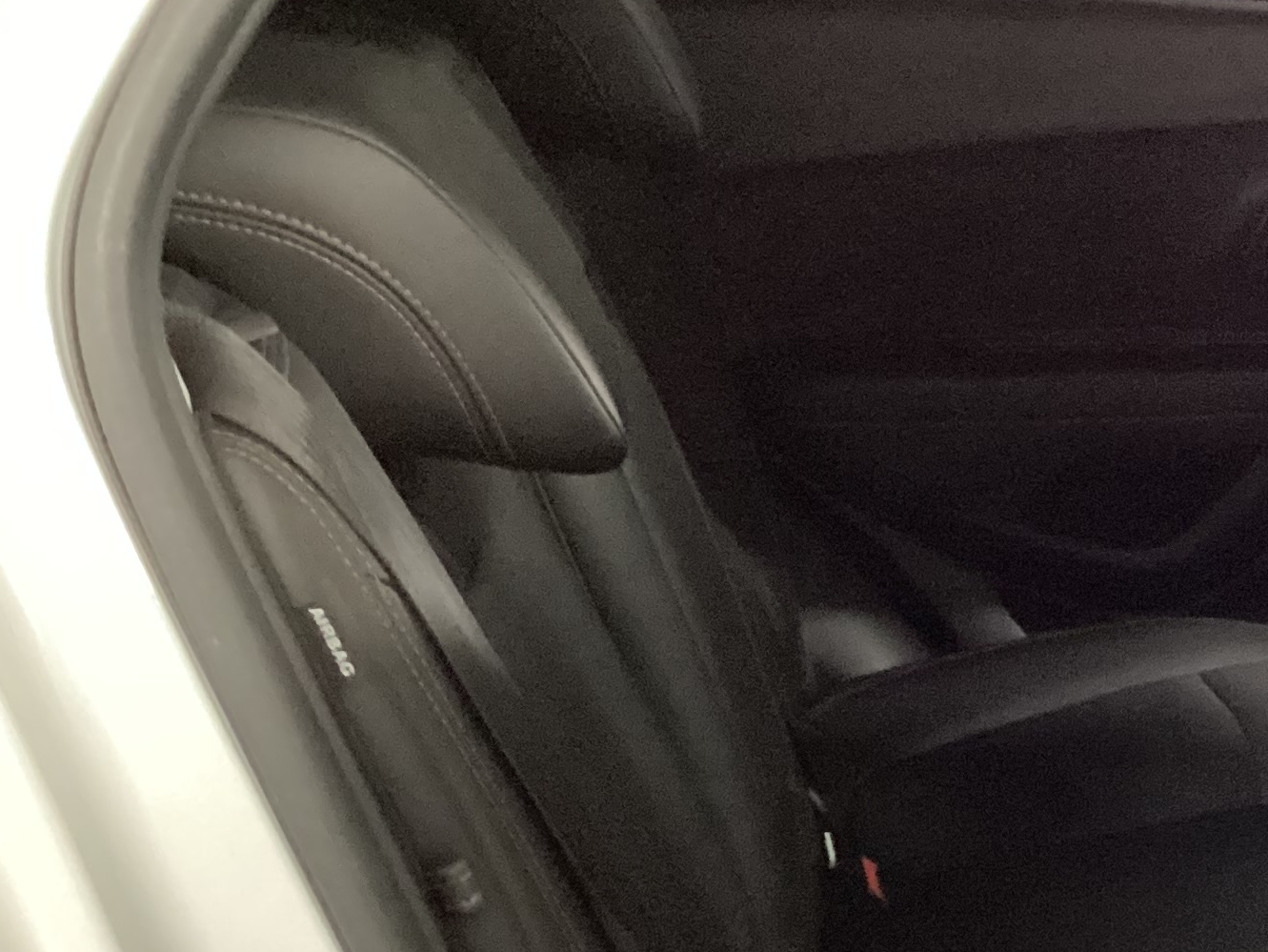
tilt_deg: -23.2
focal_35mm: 76
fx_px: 2785
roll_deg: -0.5
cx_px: 1389
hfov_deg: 24.0
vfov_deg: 19.3
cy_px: 712
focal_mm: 3.3
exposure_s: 1/17
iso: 800
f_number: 2.4
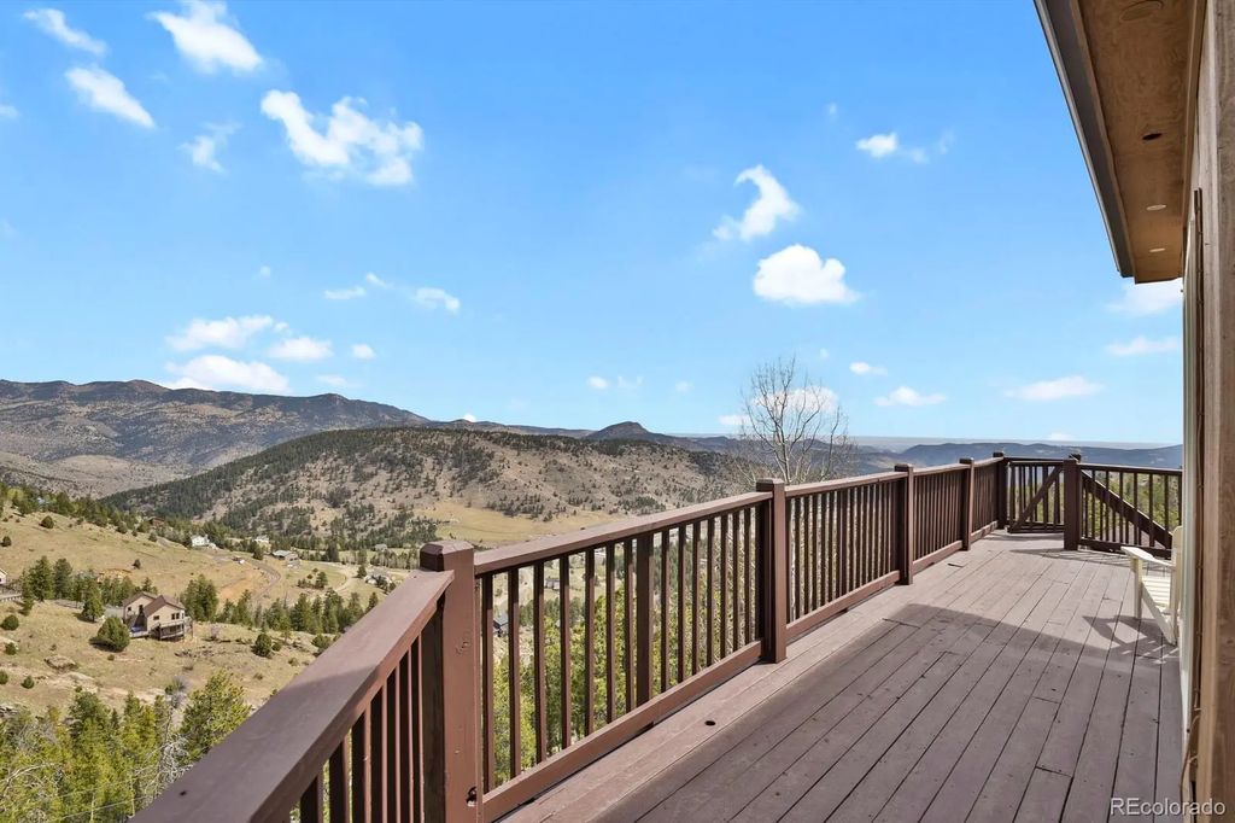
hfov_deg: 93.3
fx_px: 583
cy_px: 412
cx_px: 618
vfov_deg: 70.4
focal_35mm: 17
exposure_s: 1/50
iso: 100
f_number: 8
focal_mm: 17
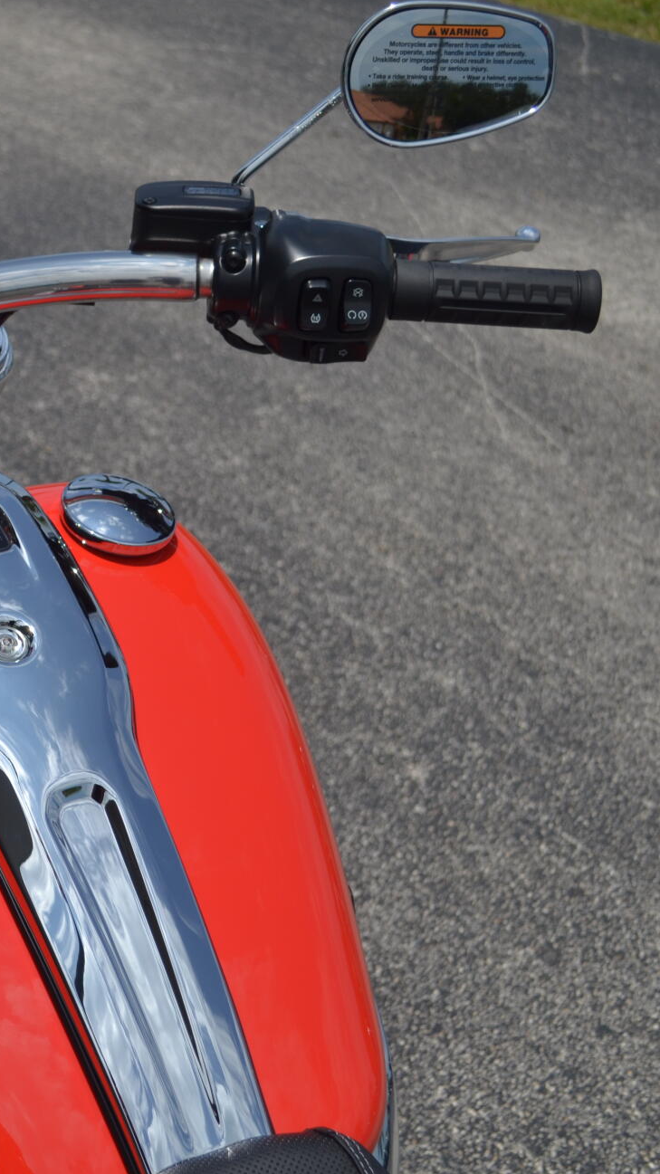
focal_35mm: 63
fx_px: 1961
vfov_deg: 33.3
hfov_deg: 18.4
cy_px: 591
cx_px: -72
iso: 100
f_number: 4.2
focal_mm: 26
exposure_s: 1/1600
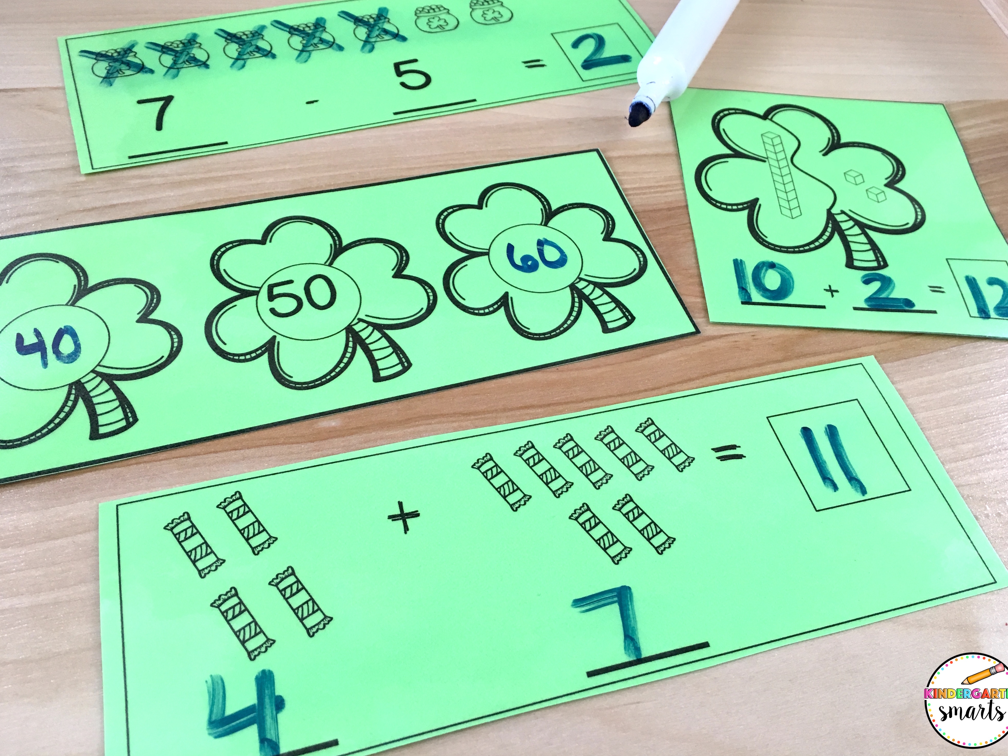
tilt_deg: -53.5
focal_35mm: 30
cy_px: 366
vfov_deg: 46.8
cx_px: 508
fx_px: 874
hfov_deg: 60.0
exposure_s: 1/30
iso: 40
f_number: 2.2
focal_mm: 4.15
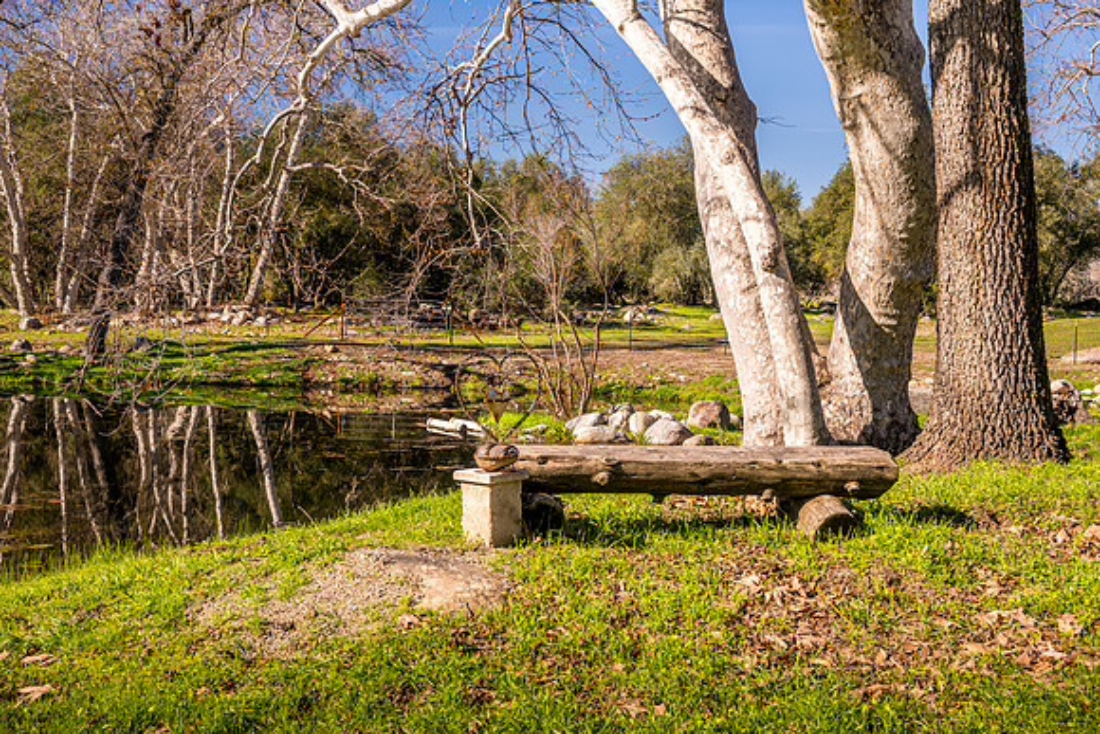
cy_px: 367
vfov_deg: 31.9
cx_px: 550
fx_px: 1284
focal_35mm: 42
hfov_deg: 46.4
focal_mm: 42
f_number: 8
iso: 64
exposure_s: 1/40
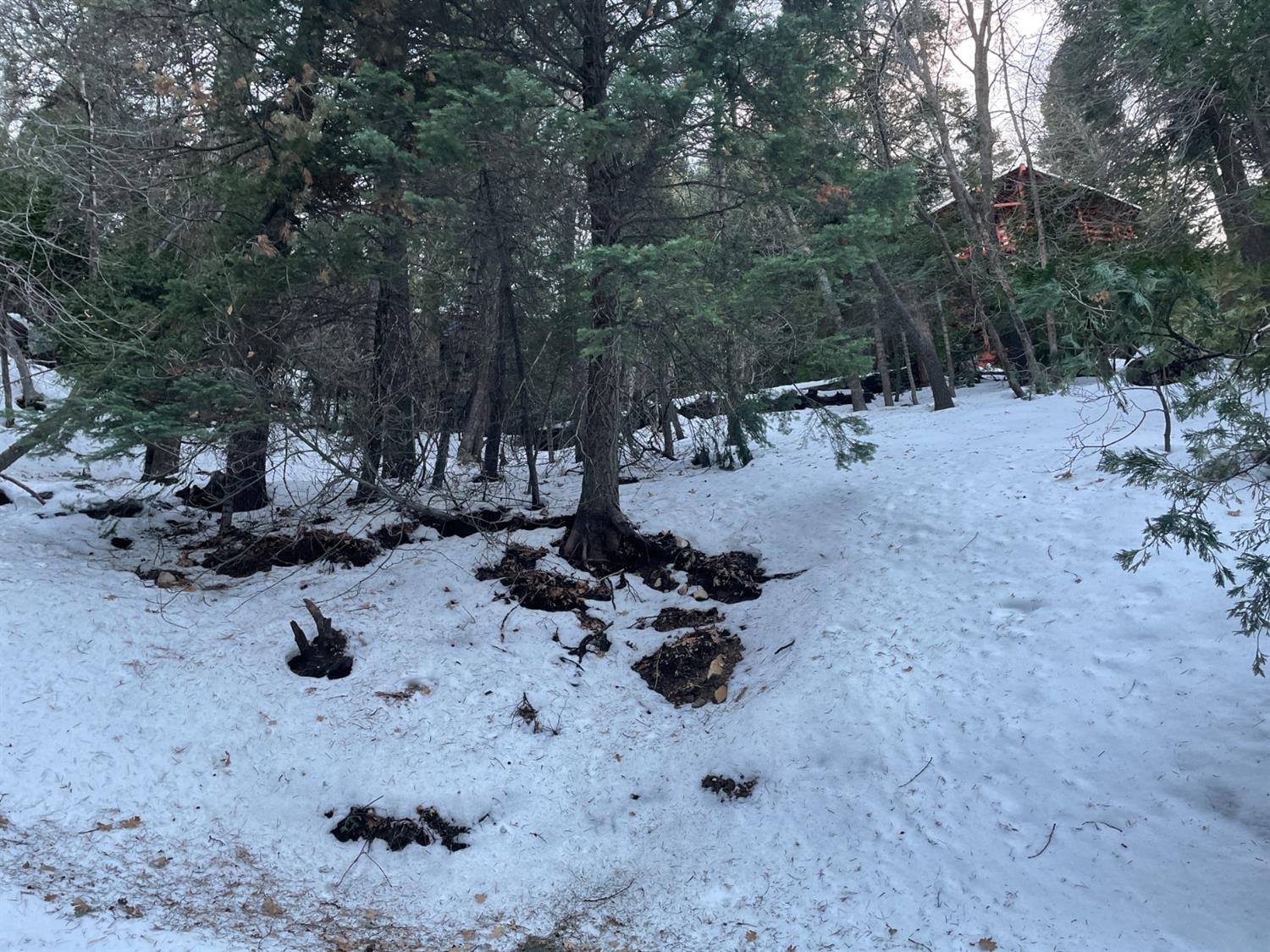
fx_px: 954
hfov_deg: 67.3
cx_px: 635
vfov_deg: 53.0
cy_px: 476
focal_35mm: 26
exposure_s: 1/100
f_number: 1.6
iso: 125
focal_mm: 4.2
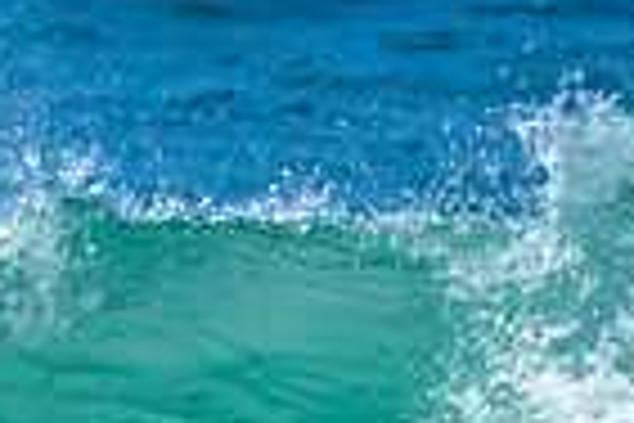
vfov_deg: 0.3
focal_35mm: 4619
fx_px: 81339
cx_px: -549
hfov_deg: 0.4
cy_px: 457
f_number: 9
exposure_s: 1/2000
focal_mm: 1120
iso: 450
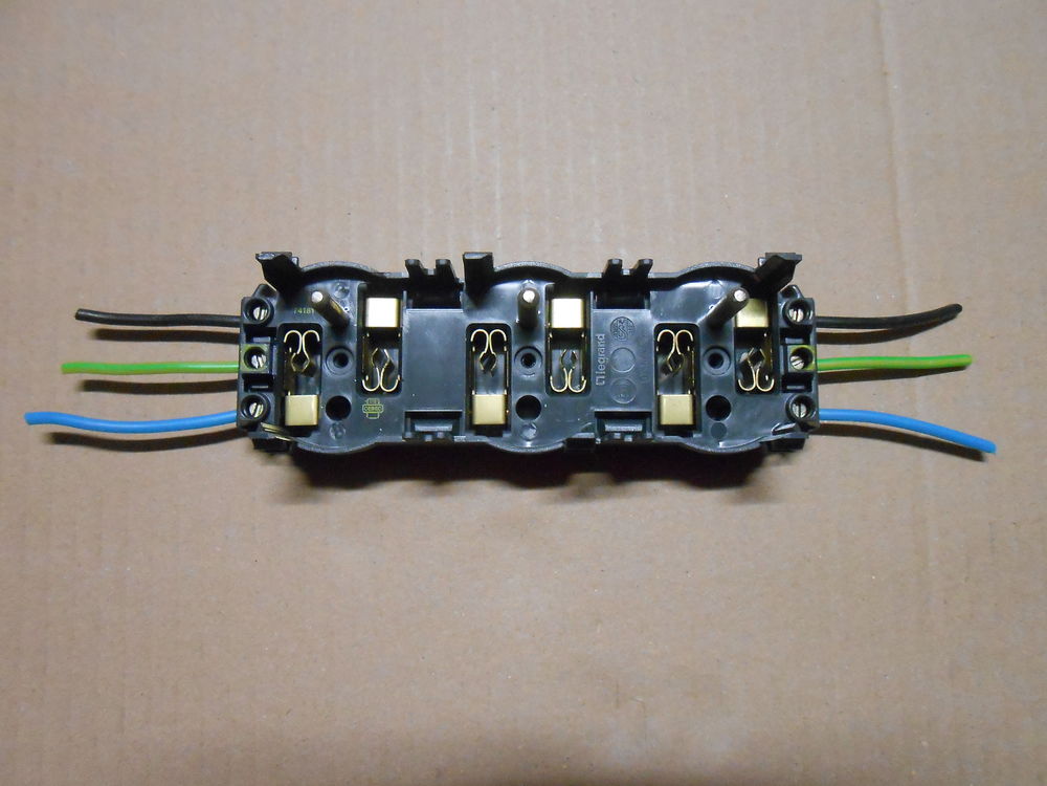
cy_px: 393
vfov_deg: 53.1
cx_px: 524
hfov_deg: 67.3
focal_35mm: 26
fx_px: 786
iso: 800
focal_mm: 4.6
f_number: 3.5
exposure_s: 1/20
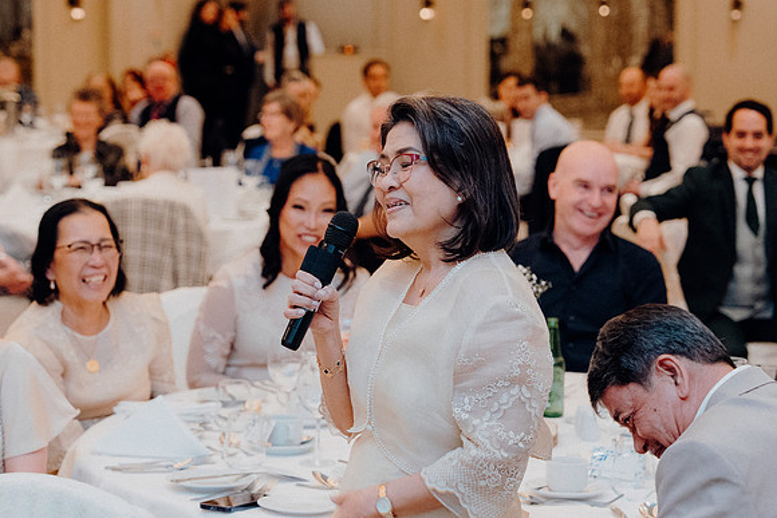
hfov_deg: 20.0
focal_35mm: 102
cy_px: 259
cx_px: 388
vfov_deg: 13.4
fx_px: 2202
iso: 3200
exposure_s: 1/160
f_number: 3.5
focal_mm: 68
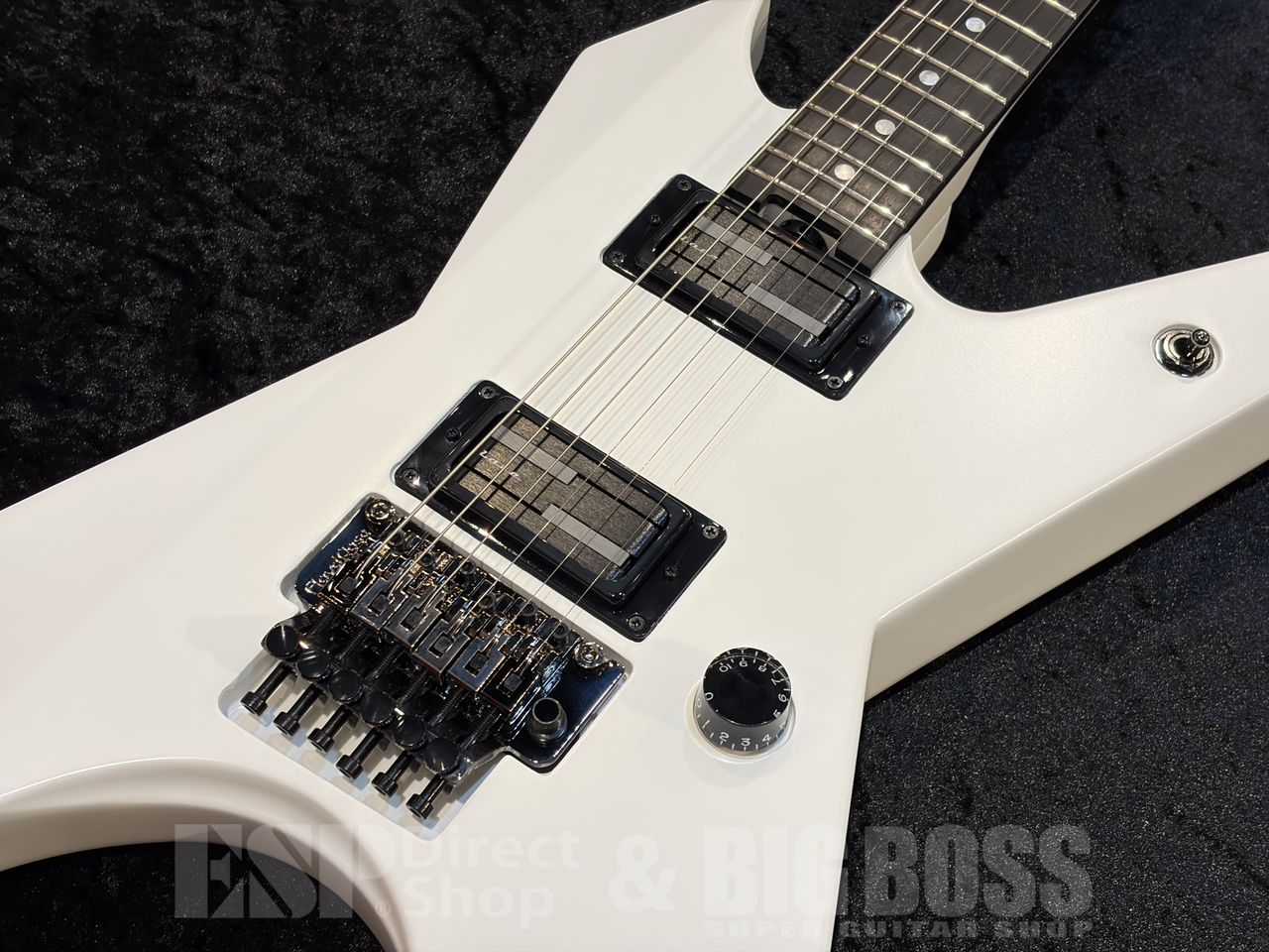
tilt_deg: -55.6
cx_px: 634
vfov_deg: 28.0
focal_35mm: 52
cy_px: 476
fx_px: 1906
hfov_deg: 36.8
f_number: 1.6
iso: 50
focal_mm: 5.96
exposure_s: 1/60
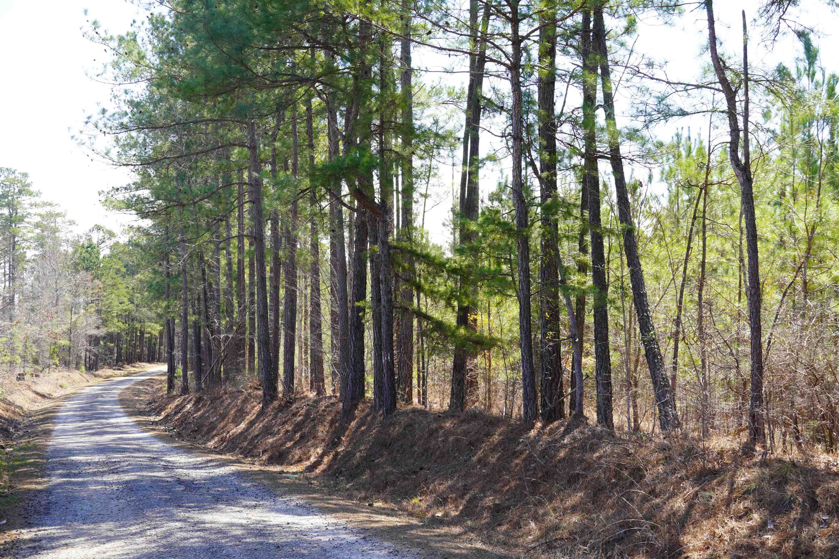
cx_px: 420
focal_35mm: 50
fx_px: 1154
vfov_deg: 27.3
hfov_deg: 40.0
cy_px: 280
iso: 100
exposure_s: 1/100
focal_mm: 33
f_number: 5
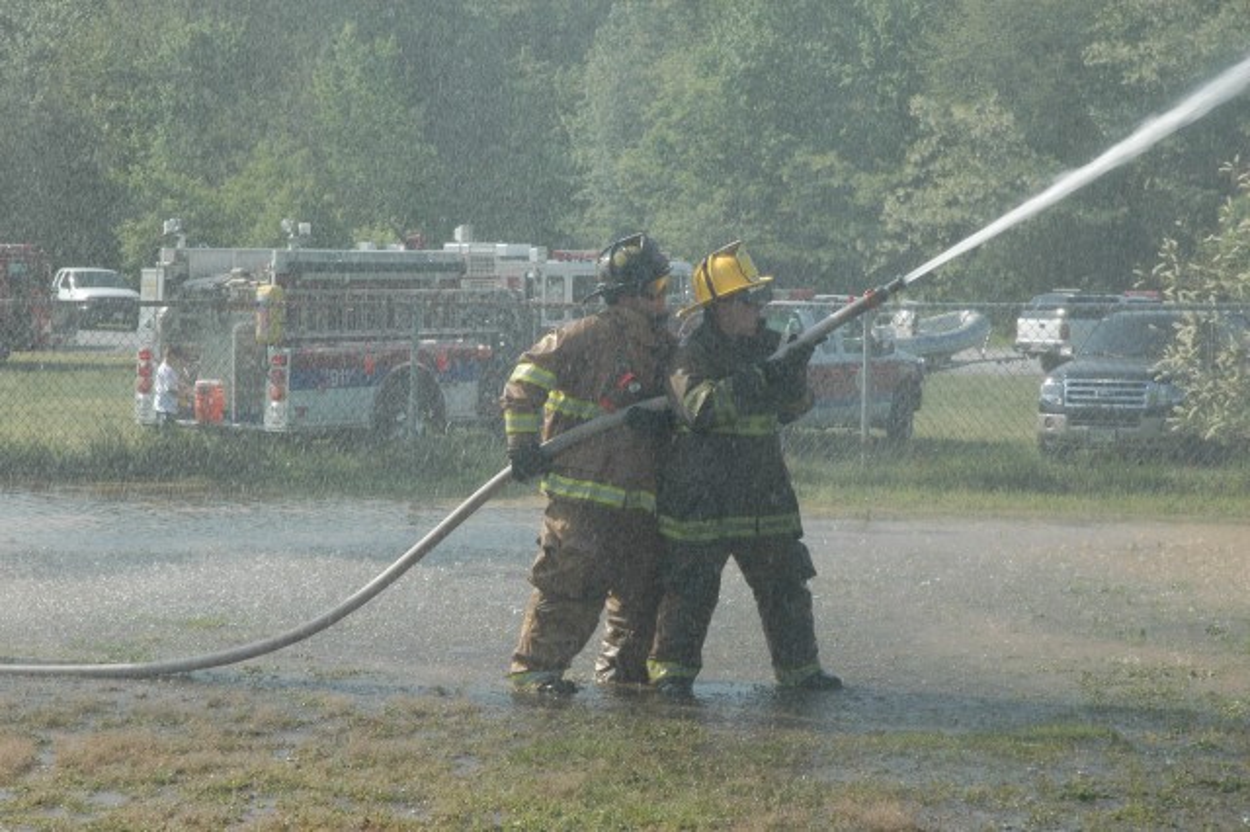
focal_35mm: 84
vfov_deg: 16.2
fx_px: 2915
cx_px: 625
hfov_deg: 24.2
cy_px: 416
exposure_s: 1/320
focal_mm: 56
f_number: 9
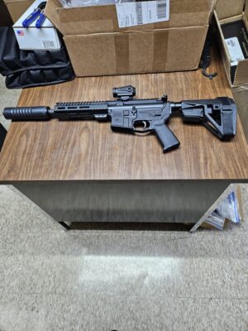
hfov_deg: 58.9
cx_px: 124
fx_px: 220
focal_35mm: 23
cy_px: 166
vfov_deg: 73.9
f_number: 1.8
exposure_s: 1/120
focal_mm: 5.4
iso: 320
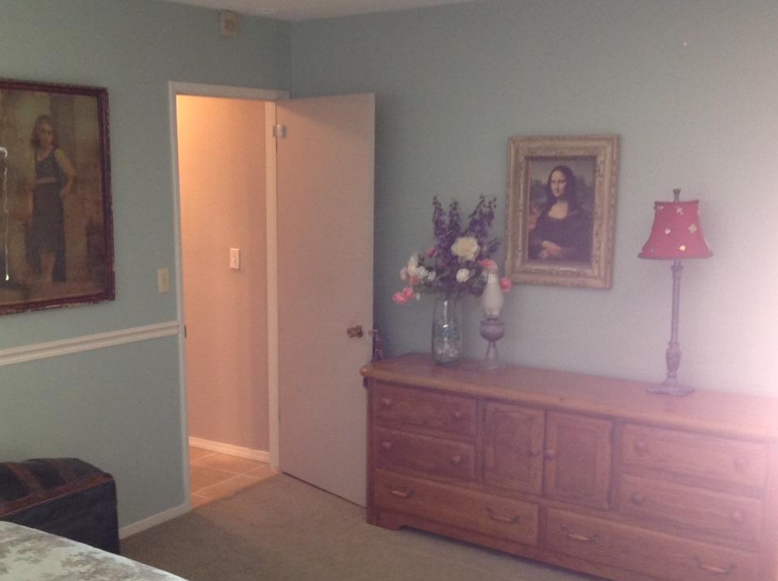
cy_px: 353
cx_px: 331
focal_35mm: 47
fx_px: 1055
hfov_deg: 40.4
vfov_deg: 30.7
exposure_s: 1/15
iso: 160
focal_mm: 4.28
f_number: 2.4
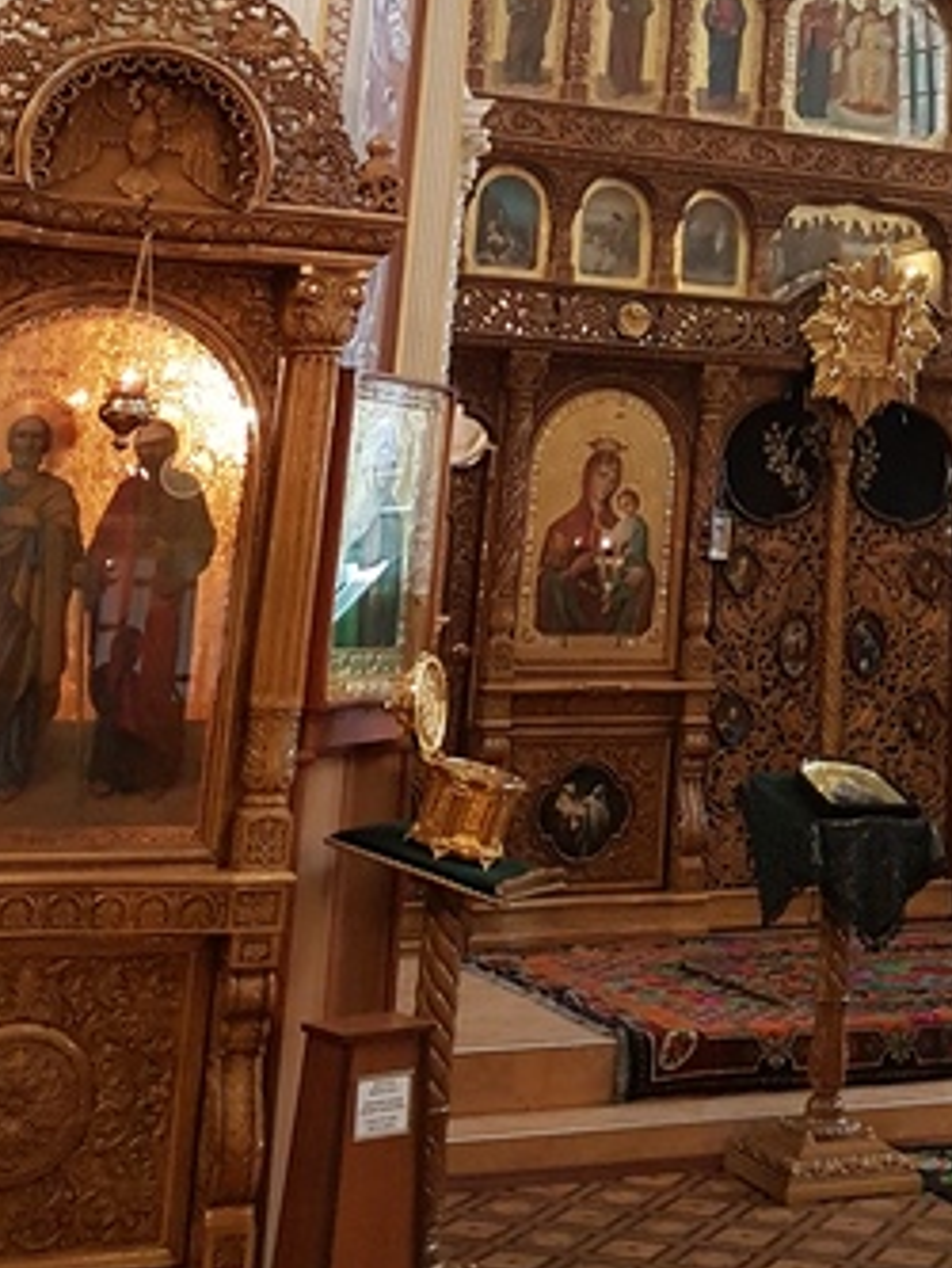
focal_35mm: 60
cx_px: 998
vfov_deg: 30.4
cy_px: 61
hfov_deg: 23.2
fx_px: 2199
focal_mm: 4.2
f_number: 1.7
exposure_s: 1/20
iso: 200
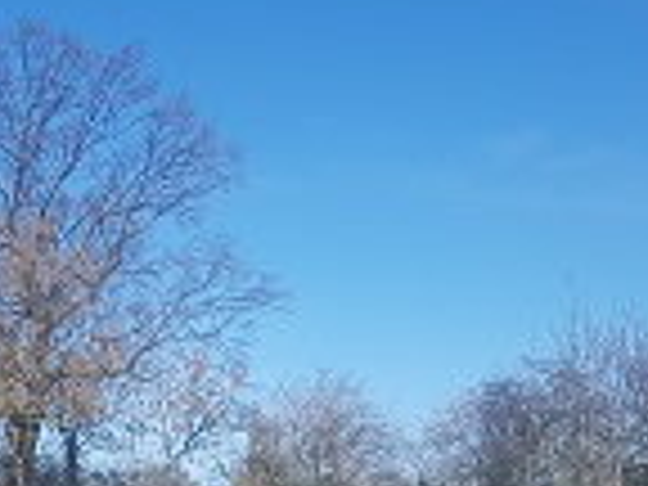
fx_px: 1348
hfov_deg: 25.8
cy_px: 540
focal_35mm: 72
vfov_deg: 19.5
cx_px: 14
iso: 50
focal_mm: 4.2
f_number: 1.7
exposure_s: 1/2440
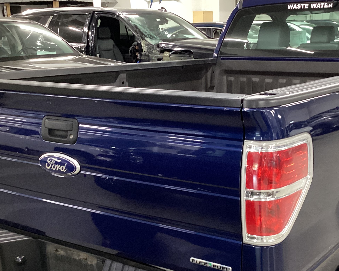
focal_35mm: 51
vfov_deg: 29.7
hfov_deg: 36.5
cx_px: 204
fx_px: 512
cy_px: 151
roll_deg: +0.3
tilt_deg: -15.7
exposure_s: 1/25
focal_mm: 3.3
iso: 320
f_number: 2.4
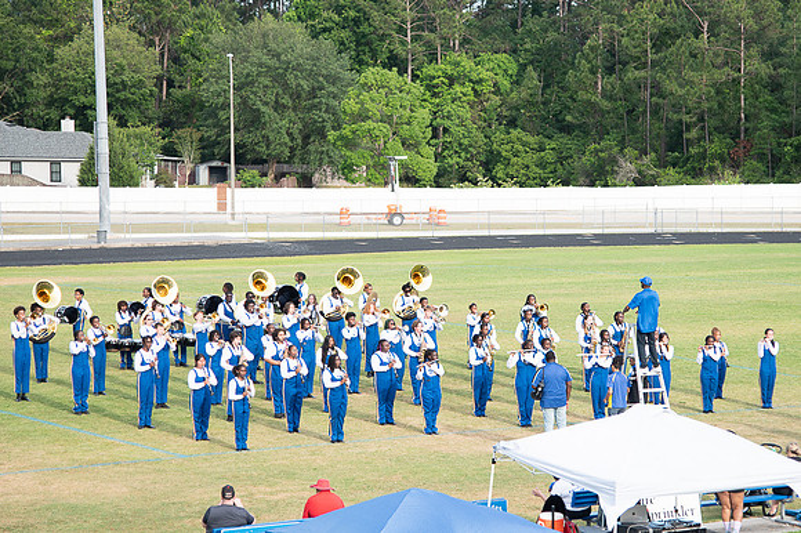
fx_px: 2717
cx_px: 466
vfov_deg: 11.2
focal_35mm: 122
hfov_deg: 16.8
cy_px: 275
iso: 100
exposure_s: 1/200
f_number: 4
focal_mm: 85
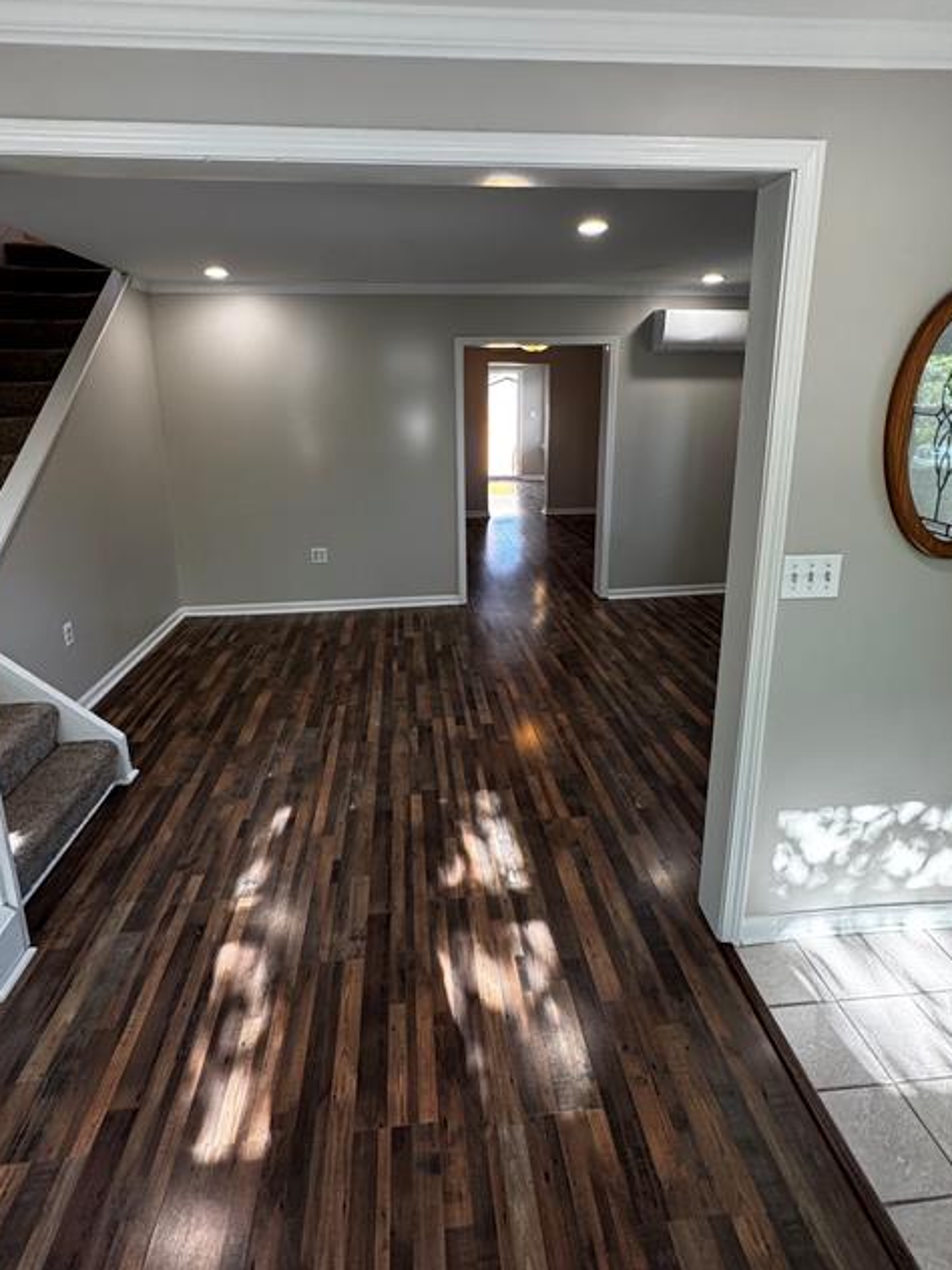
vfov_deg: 90.3
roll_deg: +0.2
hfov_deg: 74.7
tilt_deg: -12.4
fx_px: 623
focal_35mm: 17
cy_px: 533
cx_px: 464
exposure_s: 1/120
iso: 160
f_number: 2.2
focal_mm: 2.22
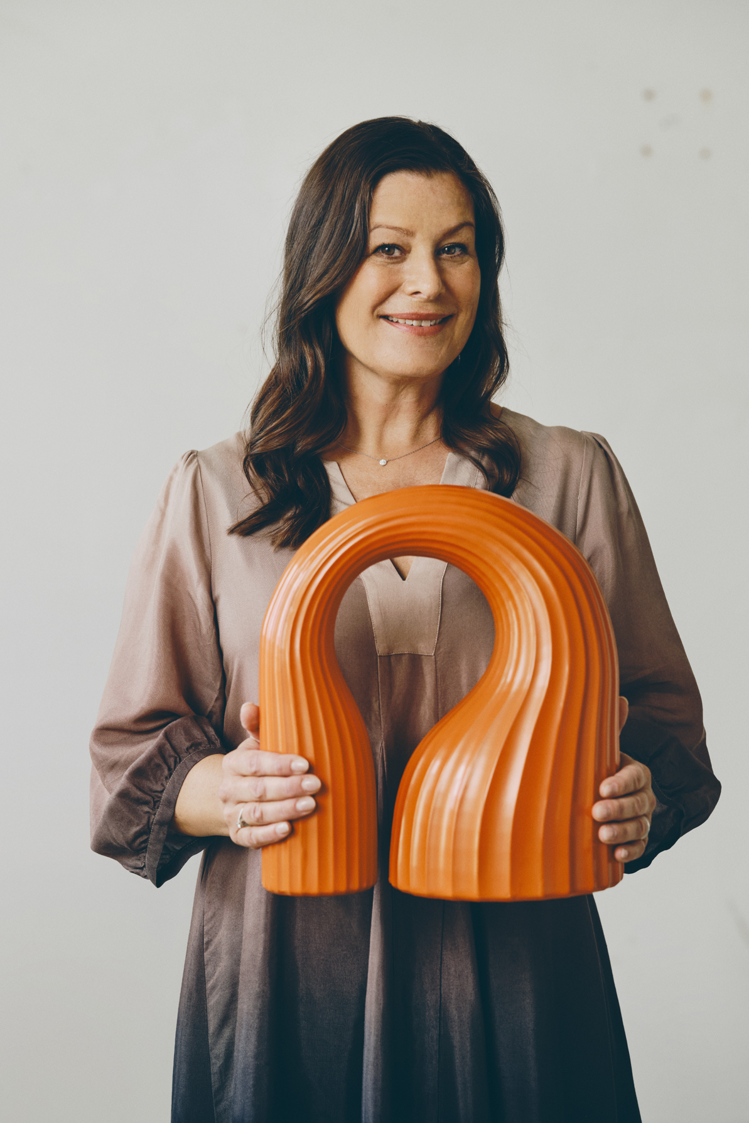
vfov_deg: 22.4
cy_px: 560
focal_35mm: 91
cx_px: 390
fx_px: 2840
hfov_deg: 15.0
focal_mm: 110
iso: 800
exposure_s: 1/60
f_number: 4.5
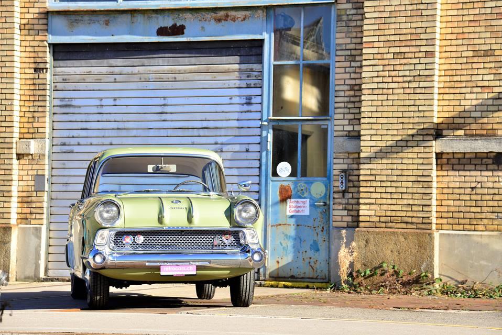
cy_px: 168
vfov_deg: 11.4
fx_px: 1674
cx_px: 251
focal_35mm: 120
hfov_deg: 17.1
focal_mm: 120
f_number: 7.1
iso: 200
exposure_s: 1/200
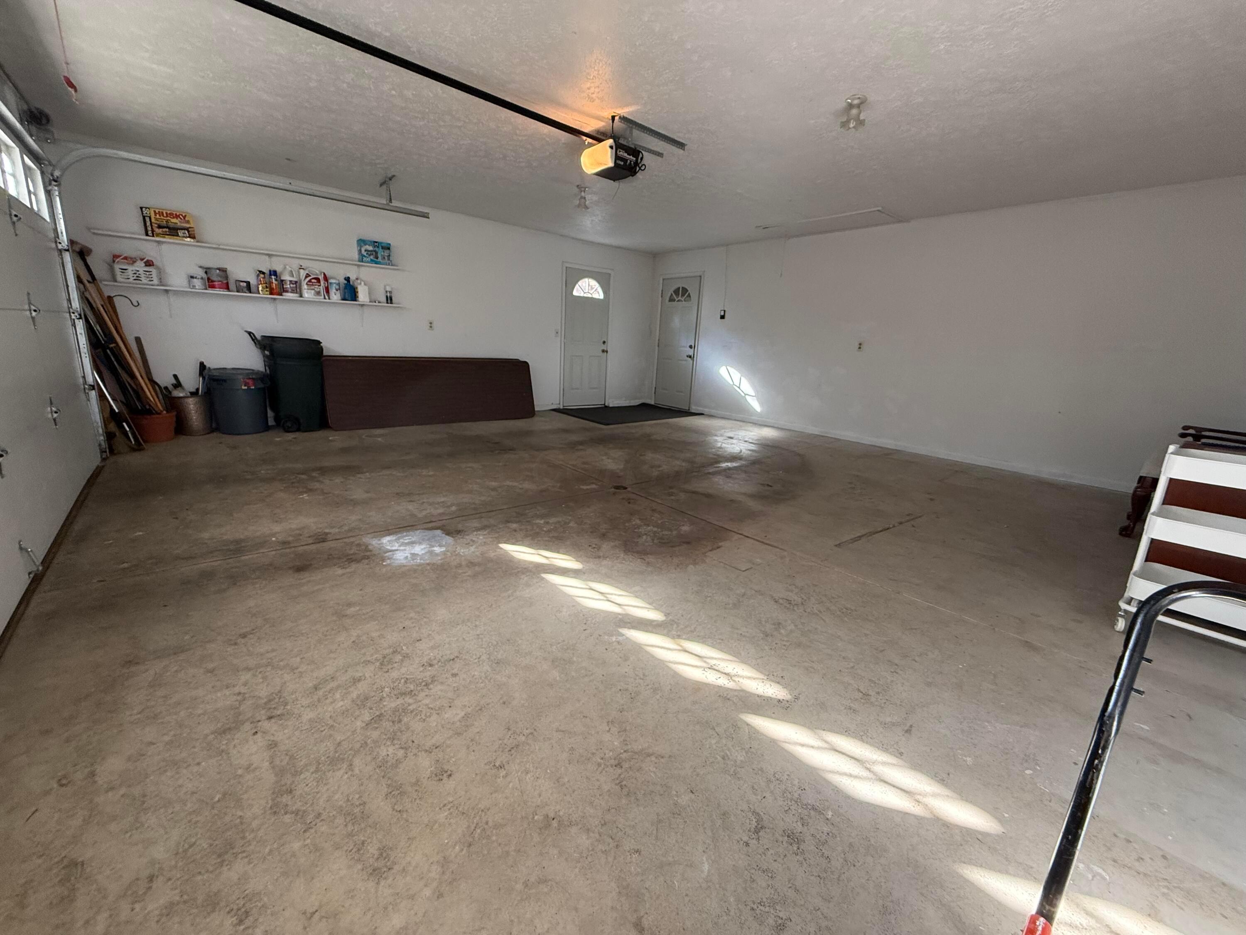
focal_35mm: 14
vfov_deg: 85.7
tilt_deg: -13.6
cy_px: 468
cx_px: 623
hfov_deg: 102.1
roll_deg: -2.3
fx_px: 504
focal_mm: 2.22
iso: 320
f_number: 2.2
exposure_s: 1/99
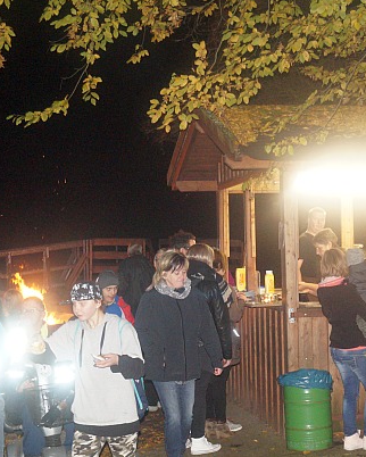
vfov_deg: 25.5
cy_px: 230
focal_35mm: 75
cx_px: 260
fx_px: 1011
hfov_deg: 20.4
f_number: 5
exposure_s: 1/60
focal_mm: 35
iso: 3200
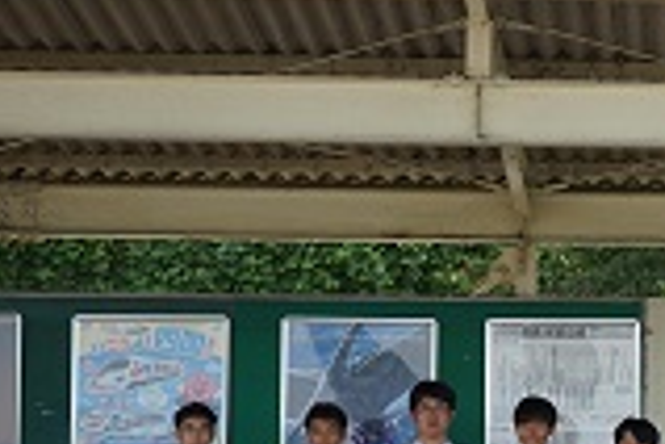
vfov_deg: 11.0
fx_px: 2272
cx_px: 828
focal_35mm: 123
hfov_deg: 15.9
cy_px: 457
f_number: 5.6
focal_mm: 49
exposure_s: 1/200
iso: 100
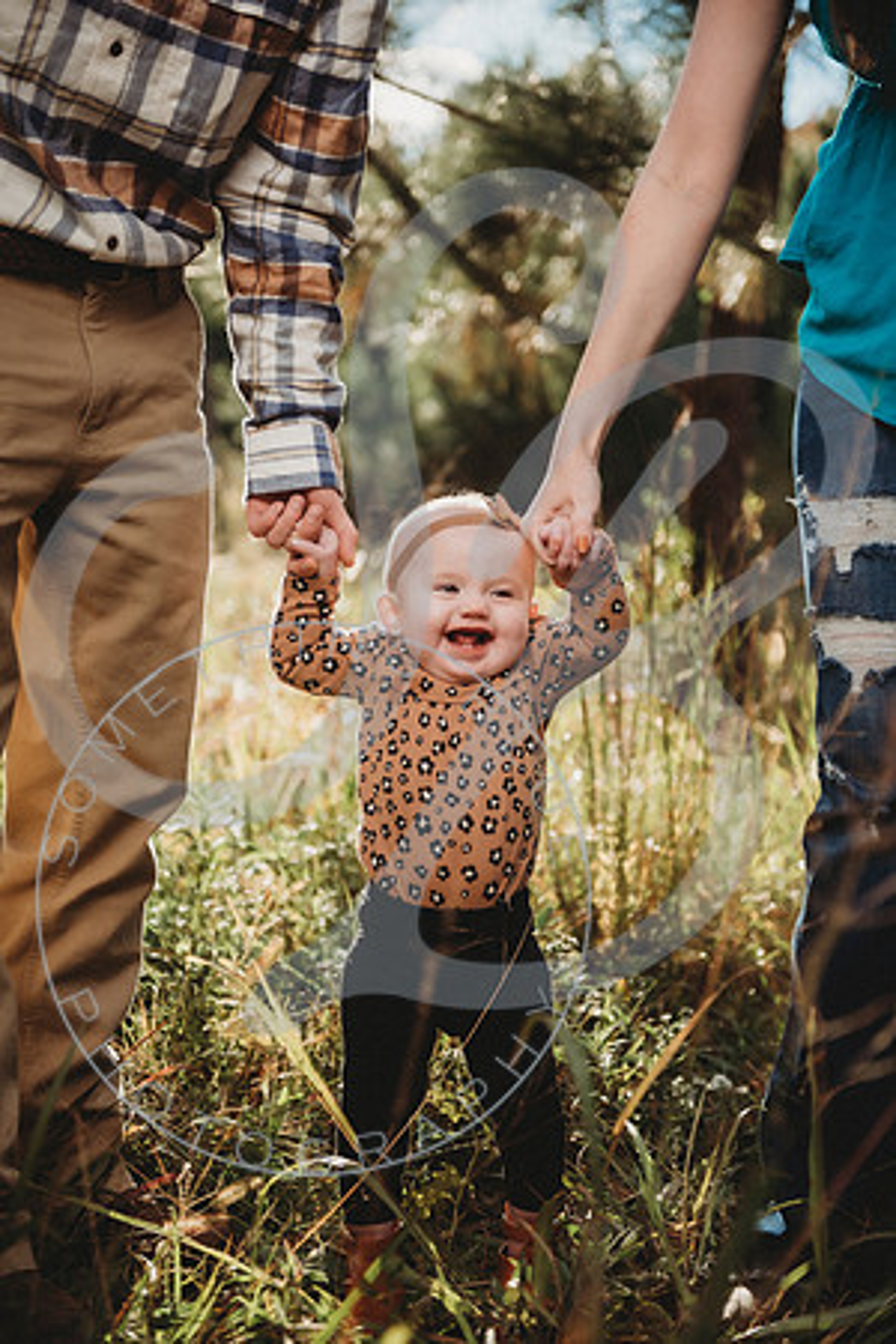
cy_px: 672
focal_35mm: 56
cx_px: 448
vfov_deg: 35.6
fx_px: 2091
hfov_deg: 24.2
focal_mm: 56
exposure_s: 1/800
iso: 100
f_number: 2.8
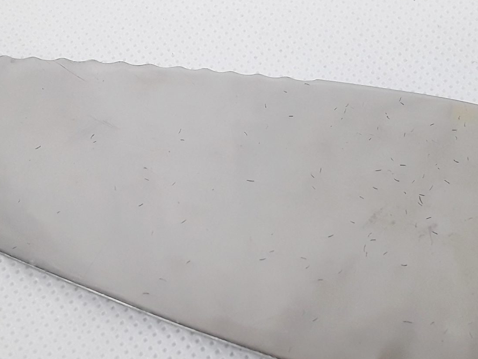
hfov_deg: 30.7
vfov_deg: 23.2
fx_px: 870
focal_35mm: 63
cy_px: 231
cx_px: 261
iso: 64
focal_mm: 2.91
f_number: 1.9
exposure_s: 1/100
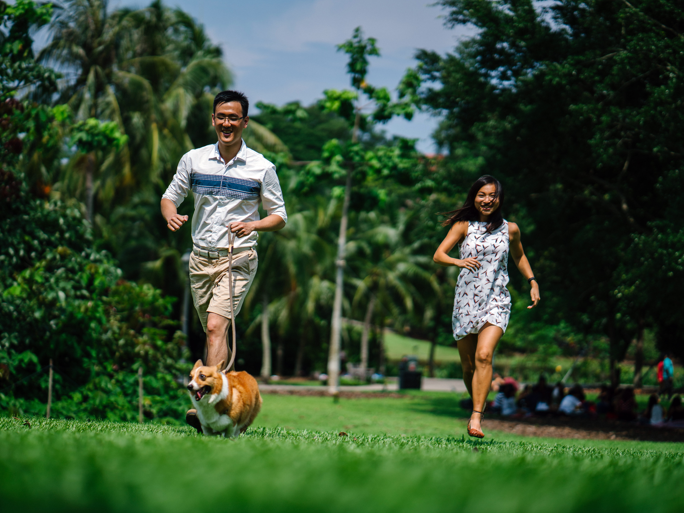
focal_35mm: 92
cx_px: 316
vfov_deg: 16.1
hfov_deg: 21.3
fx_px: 1818
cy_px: 256
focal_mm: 85
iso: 50
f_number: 1.8
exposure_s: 1/3200
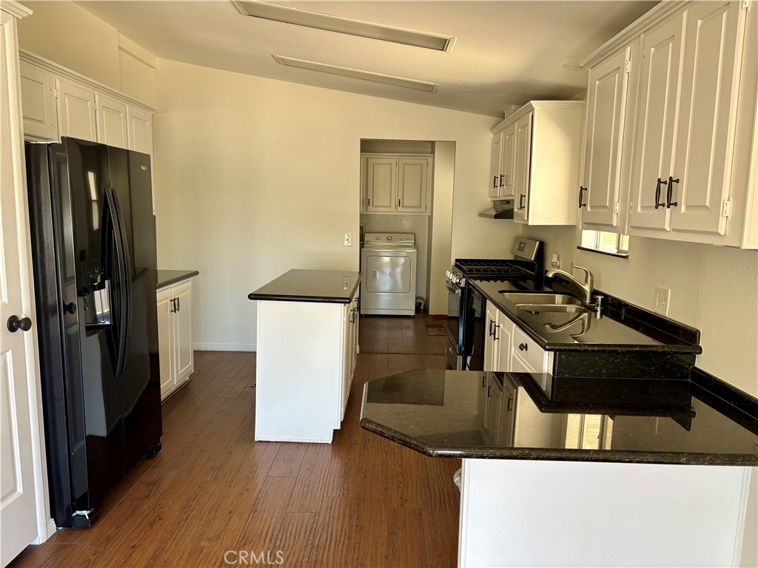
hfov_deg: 67.3
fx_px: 569
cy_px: 284
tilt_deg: -7.2
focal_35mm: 26
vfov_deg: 53.1
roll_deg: -1.5
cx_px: 379
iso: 100
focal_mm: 5.96
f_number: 1.6
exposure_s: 1/121
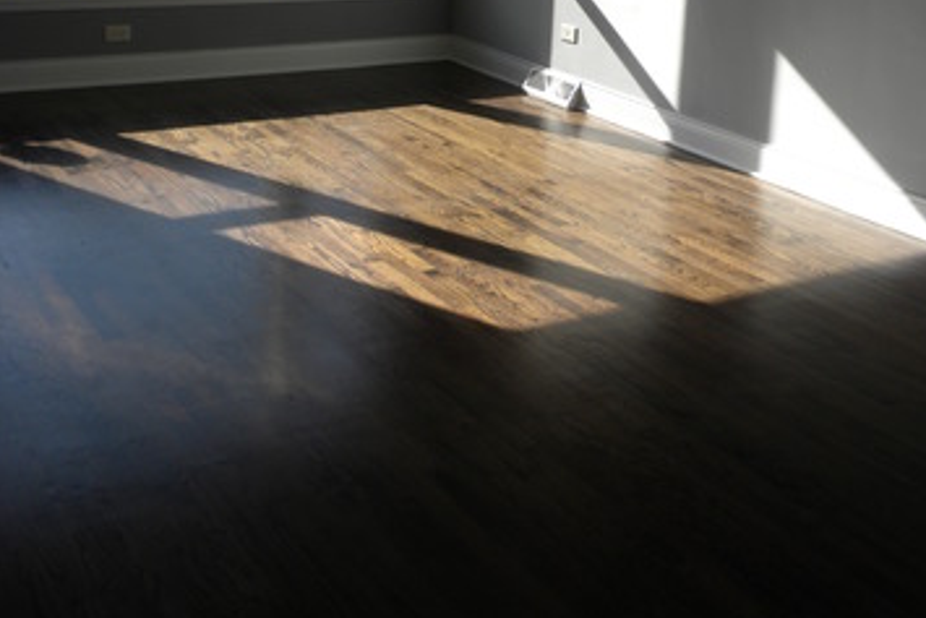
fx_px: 1338
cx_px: 467
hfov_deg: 38.2
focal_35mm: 52
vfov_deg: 25.1
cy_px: 47
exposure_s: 1/244
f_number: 3.5
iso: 64
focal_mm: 6.6
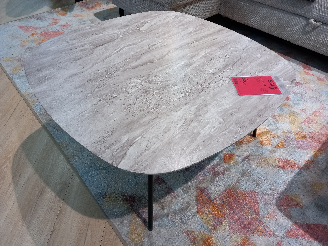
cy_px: 123
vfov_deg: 54.9
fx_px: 237
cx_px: 164
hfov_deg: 69.4
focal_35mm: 25
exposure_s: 1/50
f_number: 2
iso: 160
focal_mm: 4.6
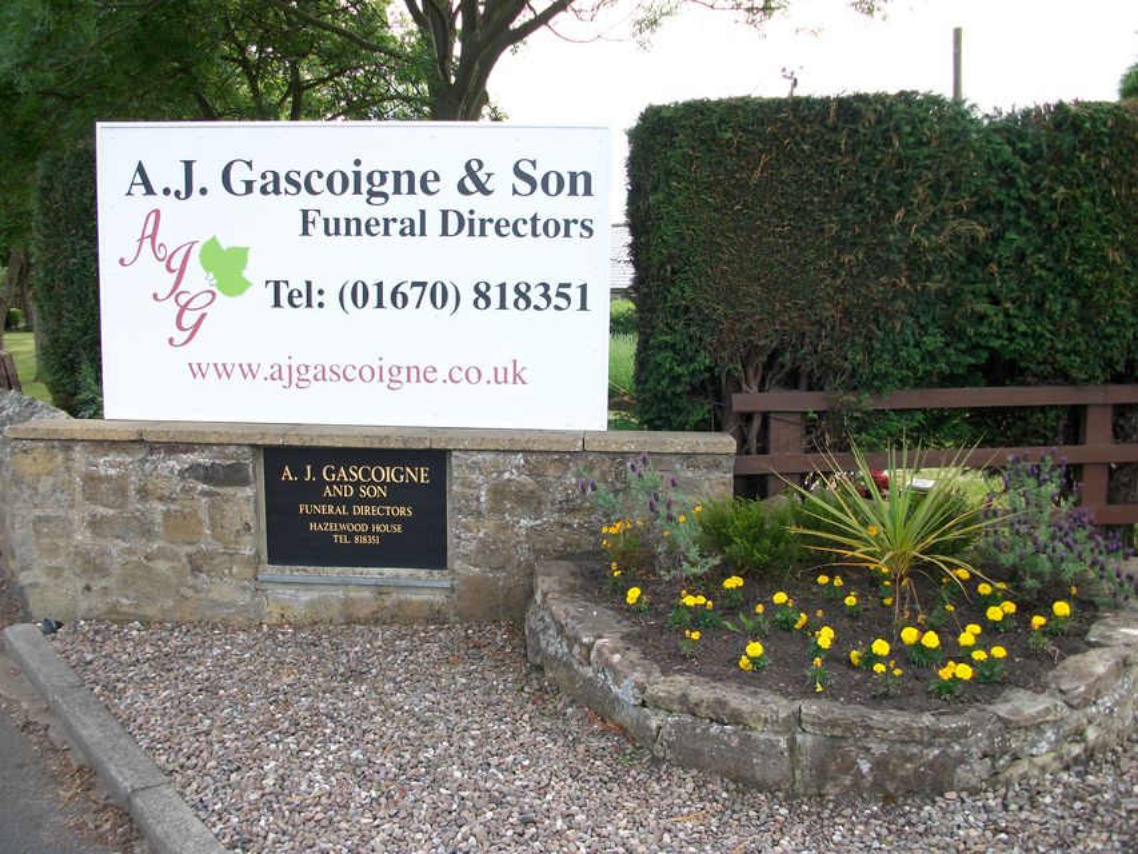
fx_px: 1019
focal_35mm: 31
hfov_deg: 58.3
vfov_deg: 45.5
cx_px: 569
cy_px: 427
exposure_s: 1/314
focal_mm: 5.7
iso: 80
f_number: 2.9
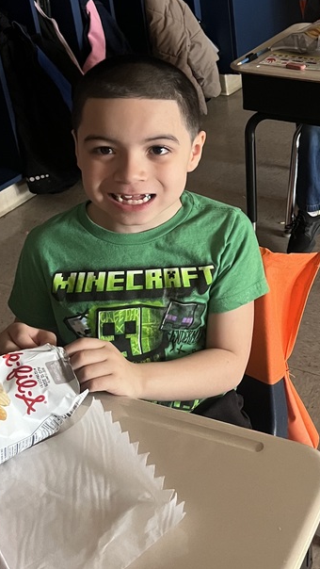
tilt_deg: -26.4
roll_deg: +1.7
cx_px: 334
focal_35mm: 48
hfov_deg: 23.7
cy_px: 173
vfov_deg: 42.1
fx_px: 724
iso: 640
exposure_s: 1/36
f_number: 1.6
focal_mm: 5.1
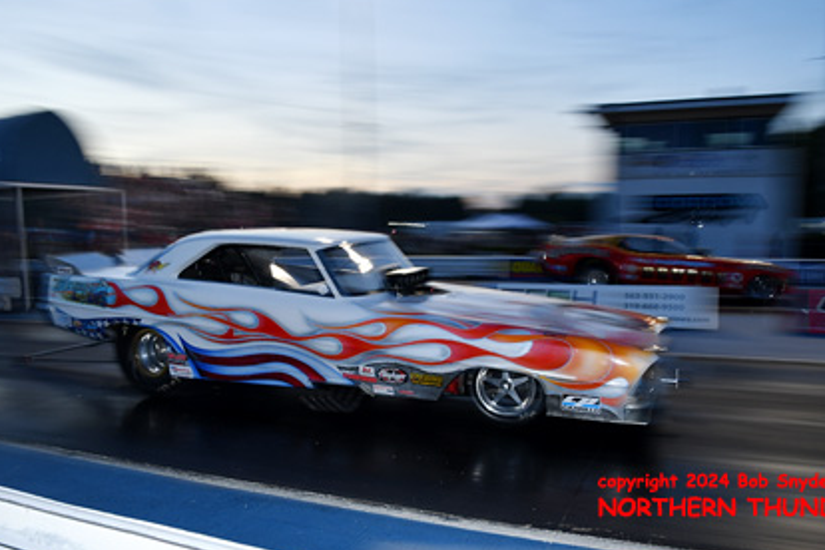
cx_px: 391
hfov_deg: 63.6
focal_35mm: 29
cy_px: 319
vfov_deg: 44.8
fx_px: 665
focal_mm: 16
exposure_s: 1/40
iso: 250
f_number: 5.6
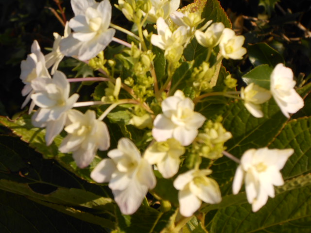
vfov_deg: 14.1
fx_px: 943
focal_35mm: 105
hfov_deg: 18.7
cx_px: 156
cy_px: 116
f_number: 5
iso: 80
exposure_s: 1/640
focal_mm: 18.7
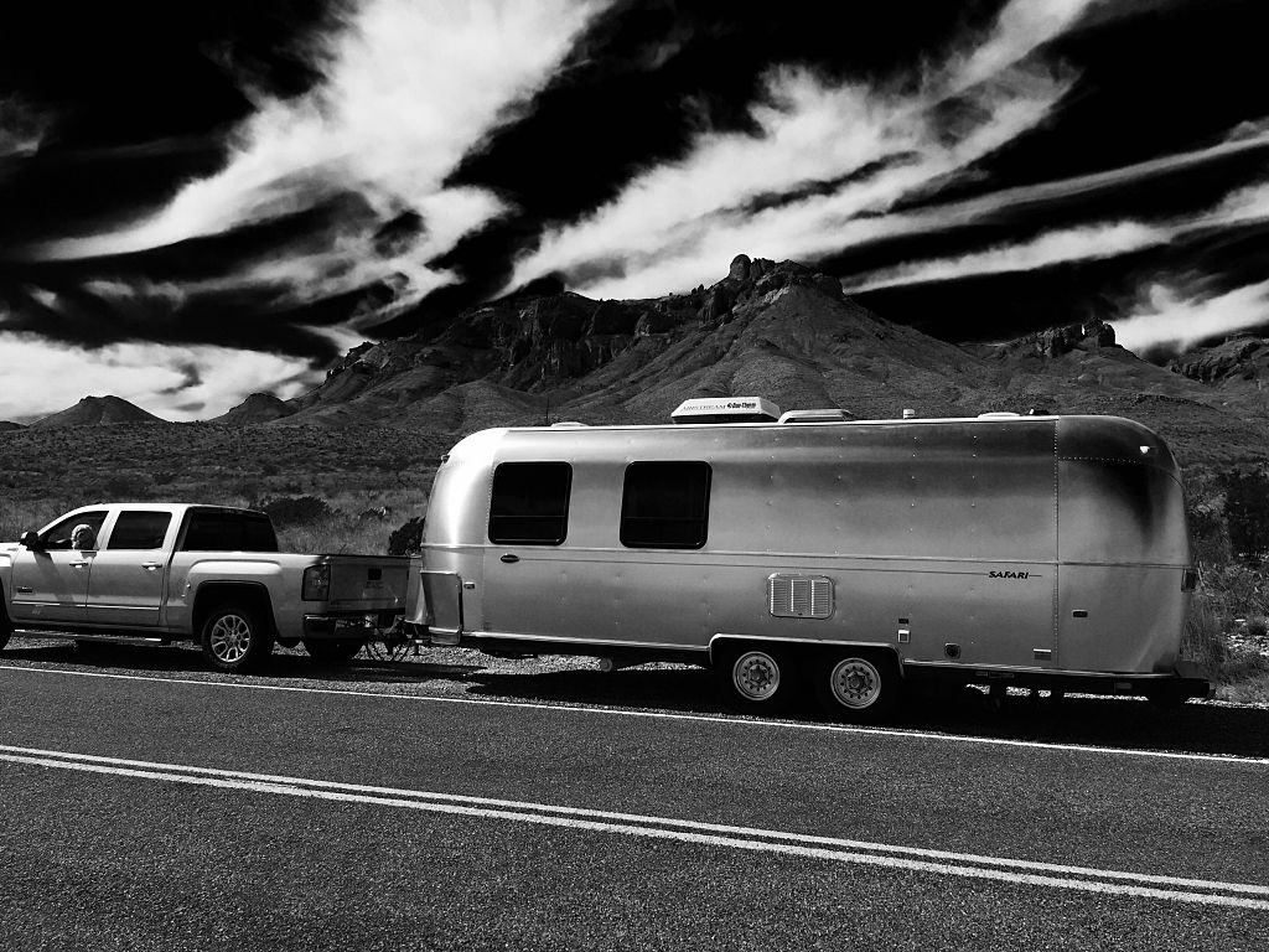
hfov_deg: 61.7
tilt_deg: +3.9
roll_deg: -0.6
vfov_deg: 48.2
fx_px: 1063
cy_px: 476
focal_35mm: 29
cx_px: 634
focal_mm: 4.15
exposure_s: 1/3968
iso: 32
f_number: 2.2
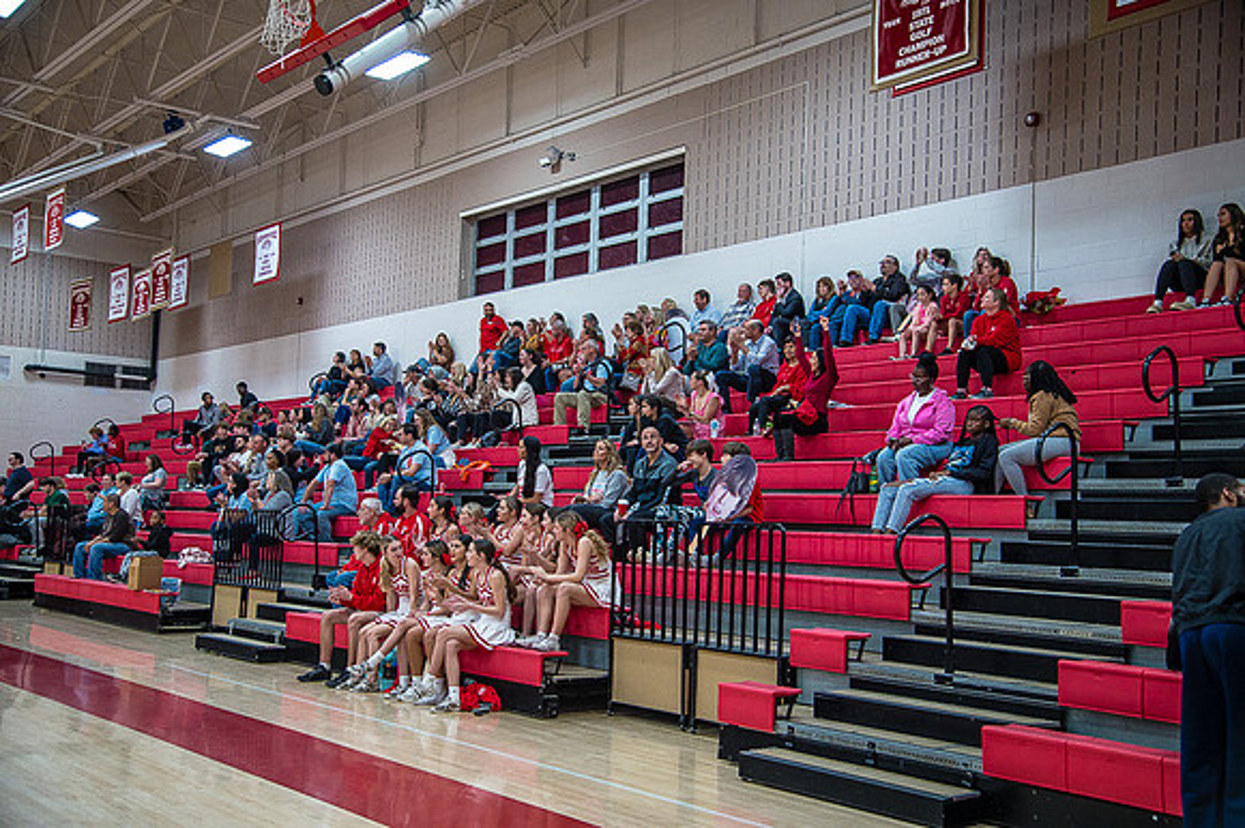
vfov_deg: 35.0
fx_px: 1313
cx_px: 622
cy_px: 414
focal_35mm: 38
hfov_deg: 50.7
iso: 2000
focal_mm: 38
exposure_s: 1/320
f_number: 4
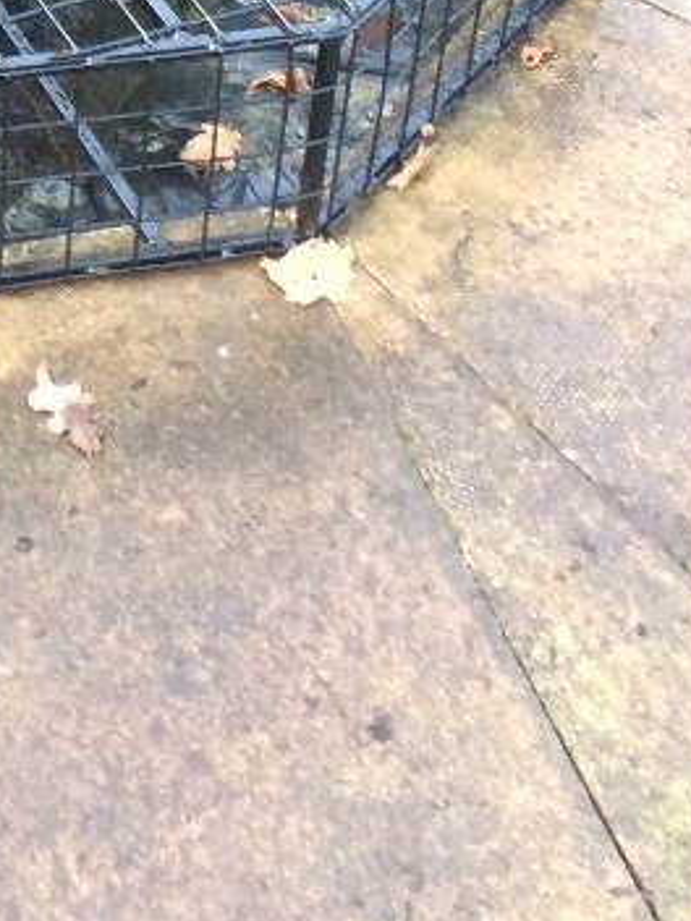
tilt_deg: -31.0
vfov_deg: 18.0
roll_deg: +0.1
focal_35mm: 99
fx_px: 2635
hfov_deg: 14.4
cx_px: -191
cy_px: -411
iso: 40
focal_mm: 4.15
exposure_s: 1/33
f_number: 2.2
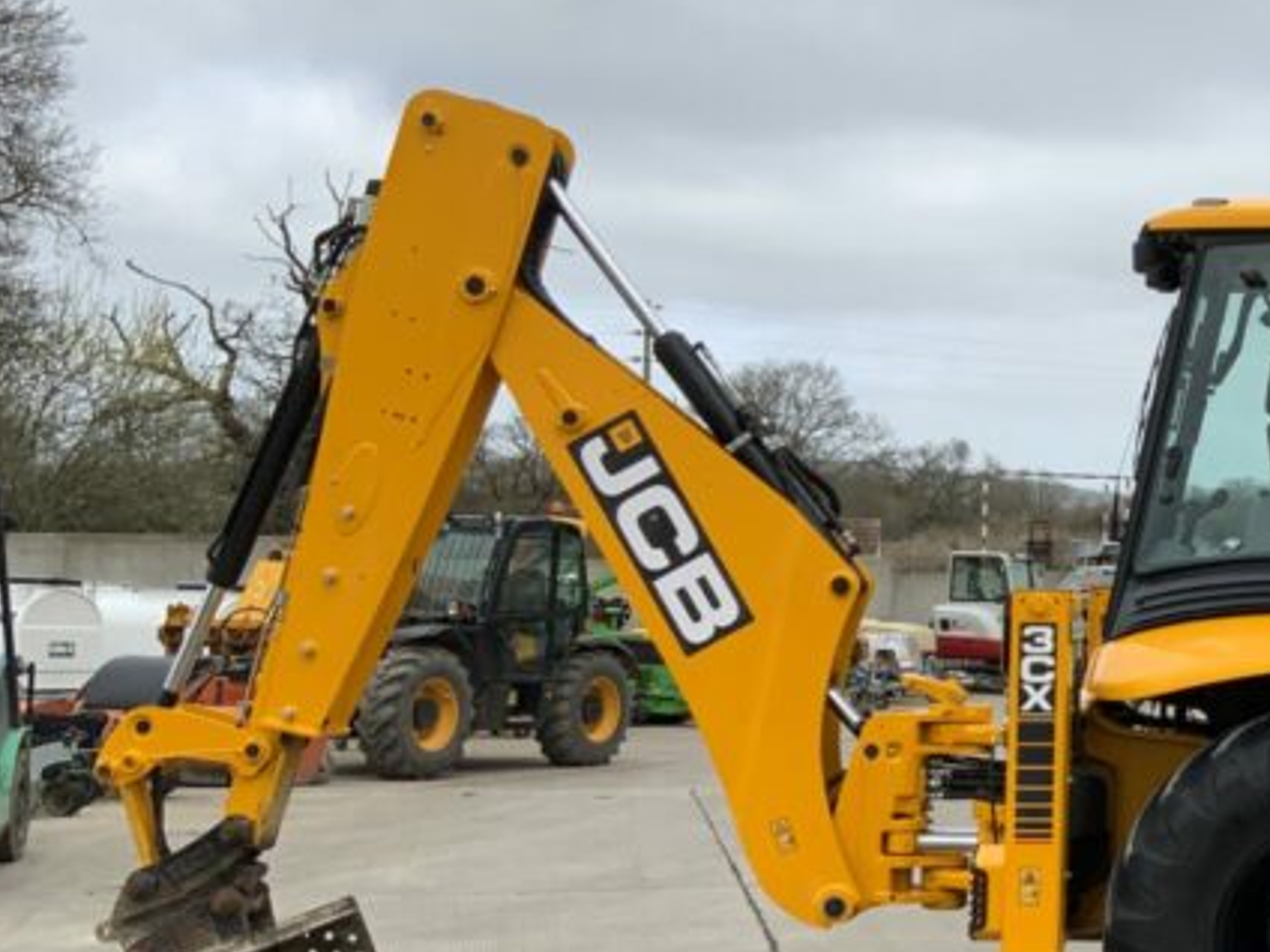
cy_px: 509
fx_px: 2568
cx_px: 1504
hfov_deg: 25.2
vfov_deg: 21.0
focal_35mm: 70
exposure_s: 1/883
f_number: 1.8
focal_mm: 3
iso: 16
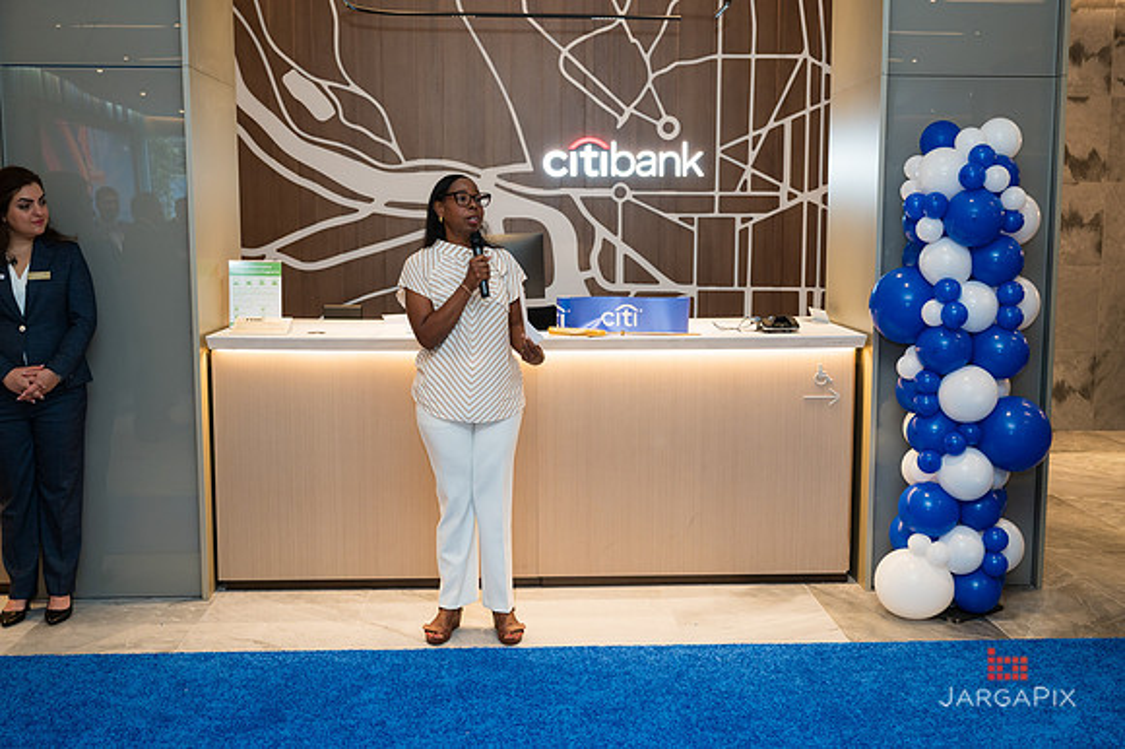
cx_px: 589
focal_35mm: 38
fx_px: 1200
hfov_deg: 50.2
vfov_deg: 34.6
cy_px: 372
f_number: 3.2
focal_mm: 36
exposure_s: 1/160
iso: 400
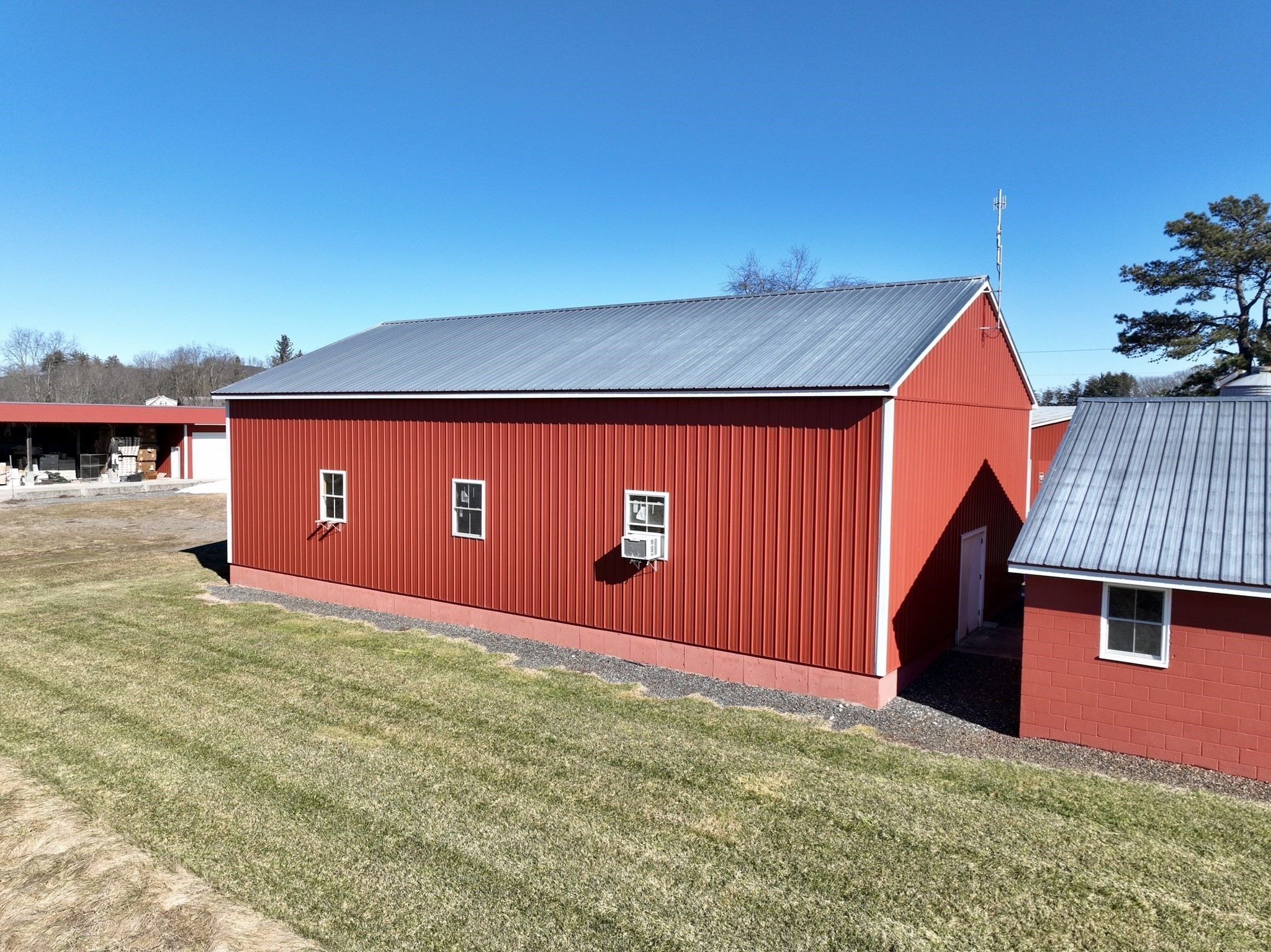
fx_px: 881
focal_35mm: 24
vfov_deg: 56.8
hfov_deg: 71.6
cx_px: 636
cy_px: 476
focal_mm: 12.29
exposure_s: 1/1250
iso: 100
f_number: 2.8
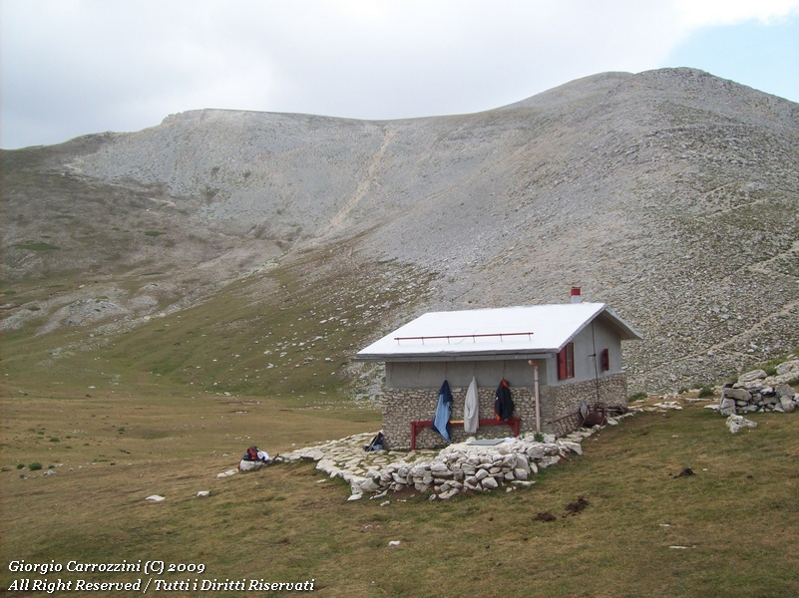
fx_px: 831
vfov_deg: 39.6
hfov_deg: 51.4
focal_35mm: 36
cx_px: 400
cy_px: 299
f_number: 4.8
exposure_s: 1/322
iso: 80
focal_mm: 6
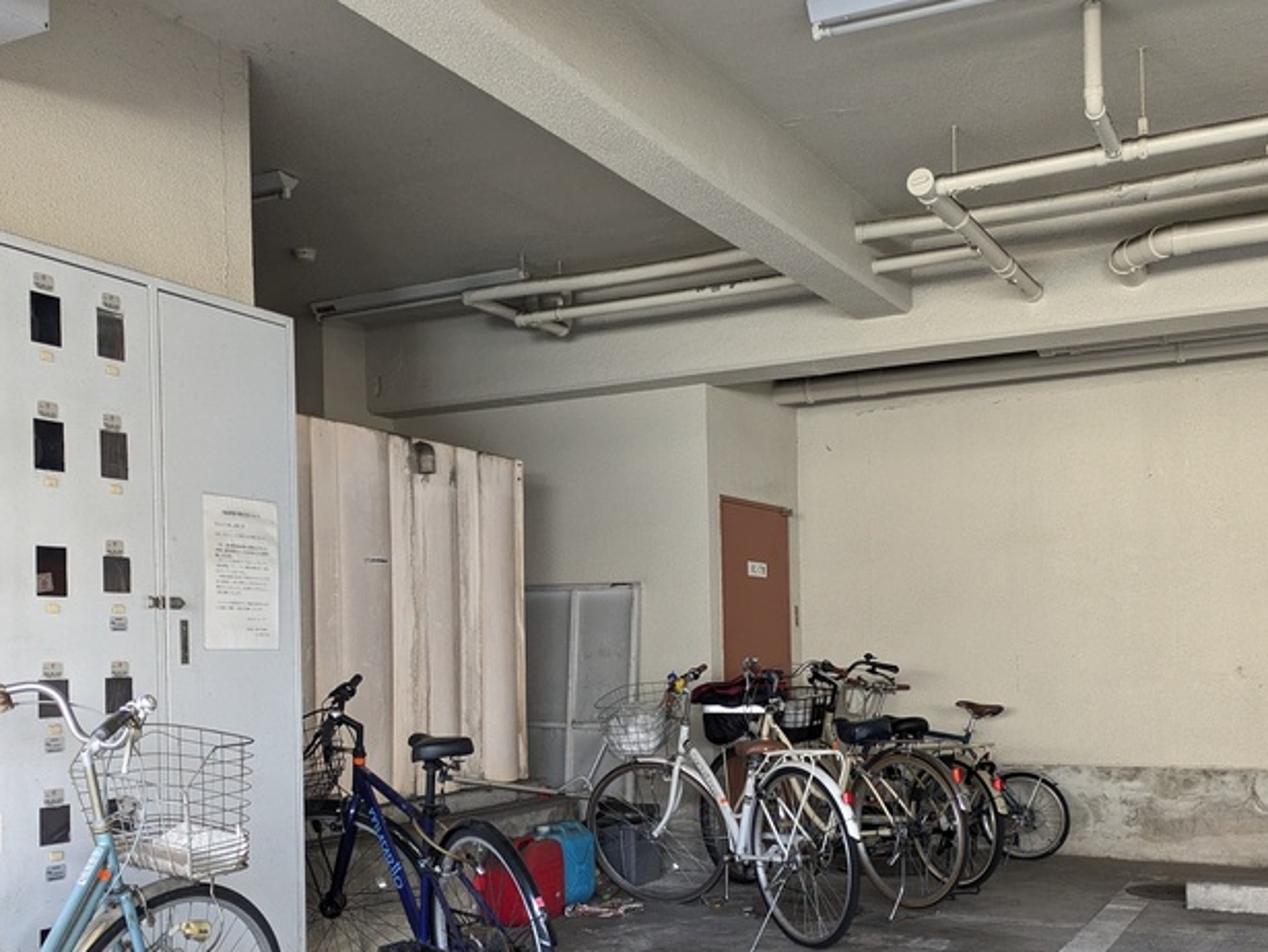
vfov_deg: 36.6
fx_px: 1429
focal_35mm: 39
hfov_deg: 47.8
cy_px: 618
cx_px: 594
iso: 322
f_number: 1.89
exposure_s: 1/120
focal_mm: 5.43
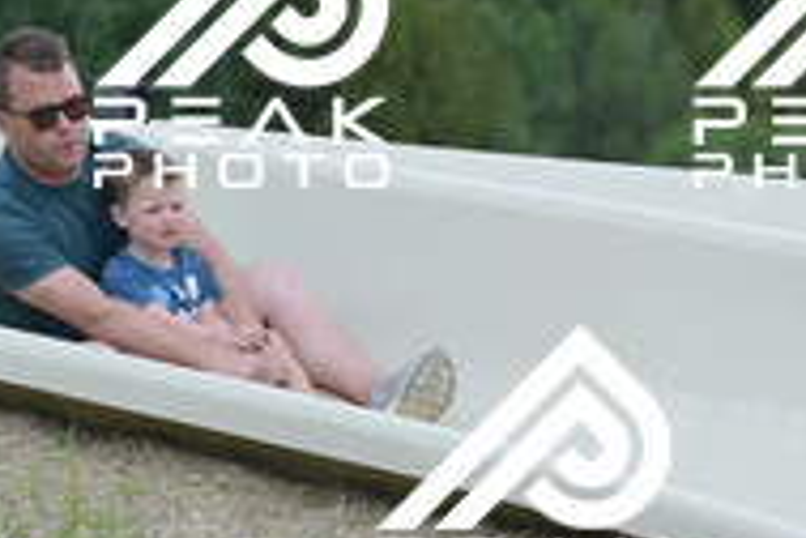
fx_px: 9246
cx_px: 542
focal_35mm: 413
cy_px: 450
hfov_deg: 5.0
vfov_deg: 3.3
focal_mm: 195
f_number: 6.3
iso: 1250
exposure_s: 1/1250
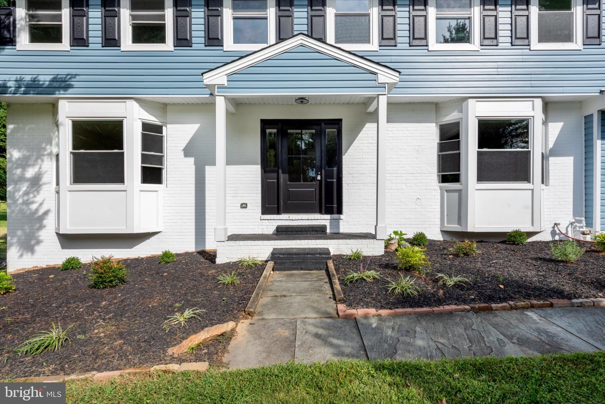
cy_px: 202
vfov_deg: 62.0
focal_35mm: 20
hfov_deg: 84.0
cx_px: 302
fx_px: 336
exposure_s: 1/250
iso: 100
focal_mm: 20
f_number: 10
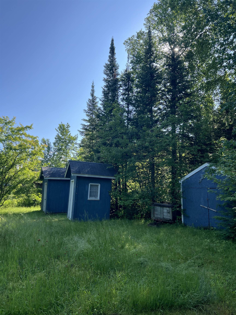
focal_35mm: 26
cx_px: 118
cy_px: 158
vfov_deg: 67.3
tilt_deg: +8.2
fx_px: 236
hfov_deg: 53.1
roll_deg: -0.8
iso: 50
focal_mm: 5.7
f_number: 1.5
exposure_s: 1/1468
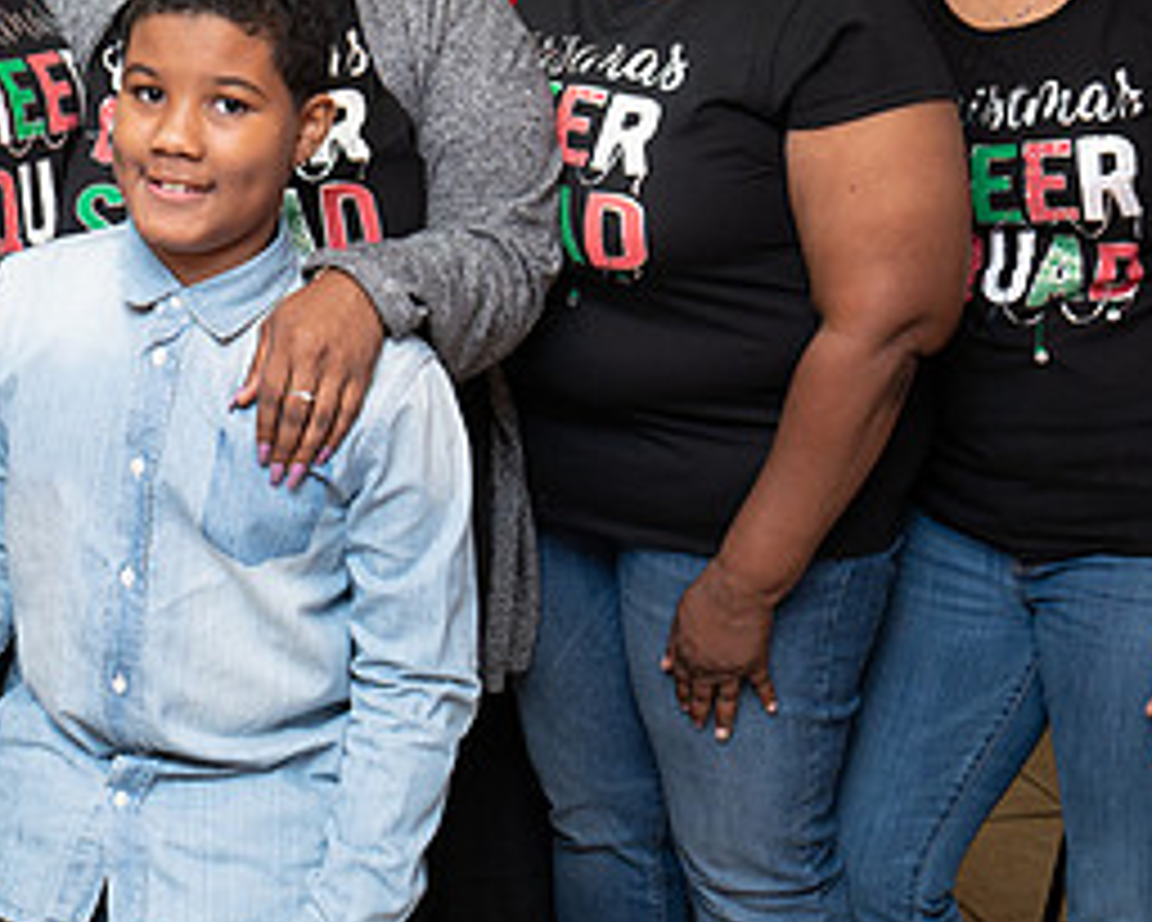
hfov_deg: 27.3
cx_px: 212
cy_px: 236
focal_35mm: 68
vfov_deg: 22.3
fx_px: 2319
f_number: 7.1
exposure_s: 1/30
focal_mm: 32
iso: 640
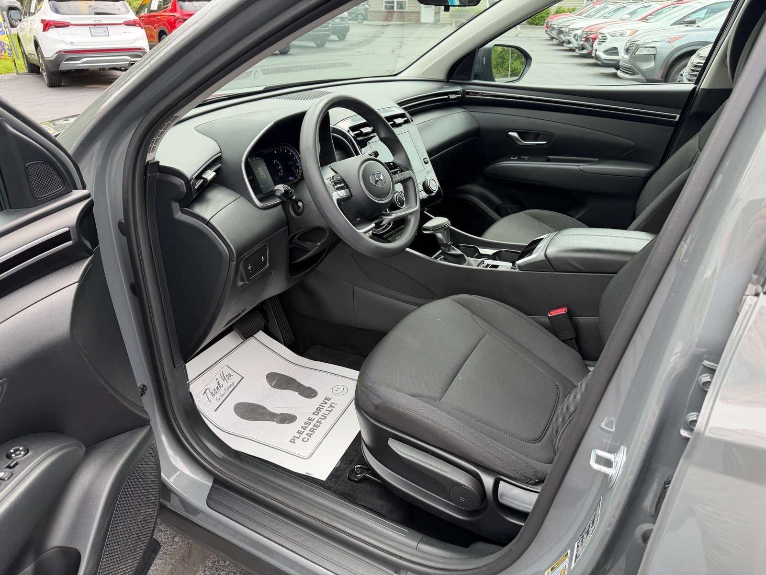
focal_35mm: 24
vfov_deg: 56.8
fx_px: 531
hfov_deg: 71.6
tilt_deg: -27.6
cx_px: 383
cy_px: 288
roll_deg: -0.6
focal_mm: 6.76
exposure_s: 1/325
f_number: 1.78
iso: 80
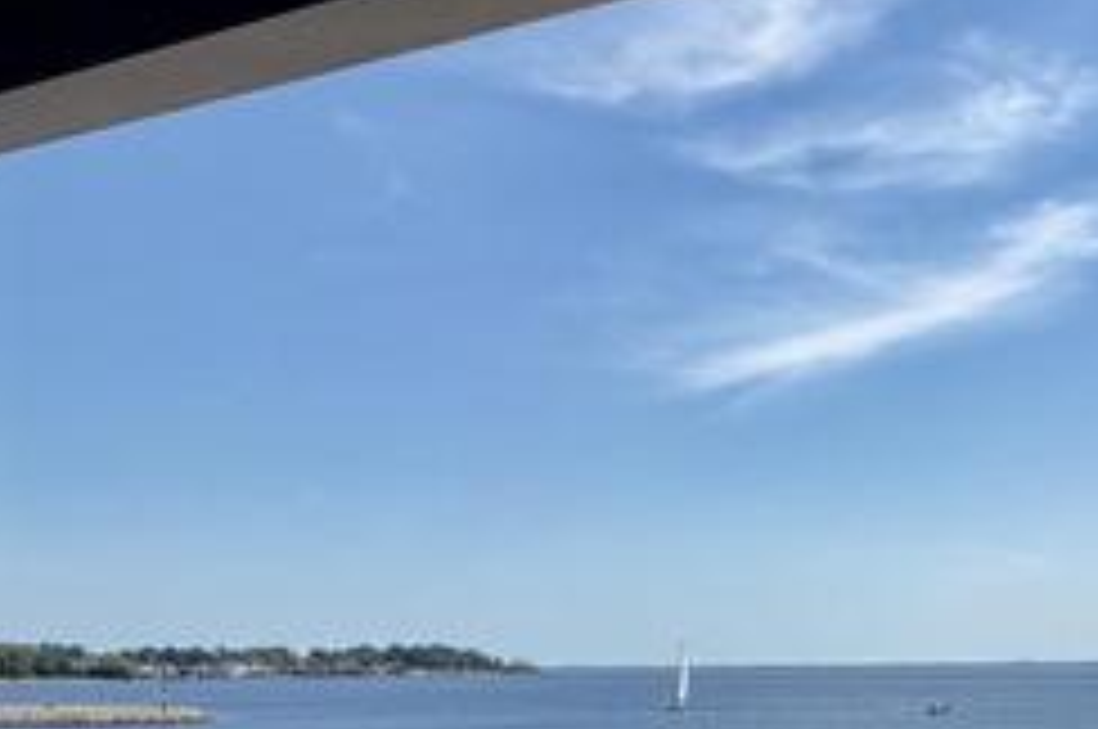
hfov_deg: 38.5
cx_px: 731
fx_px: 1553
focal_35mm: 51
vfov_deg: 25.4
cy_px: 693
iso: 20
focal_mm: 2.22
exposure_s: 1/985
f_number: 2.2
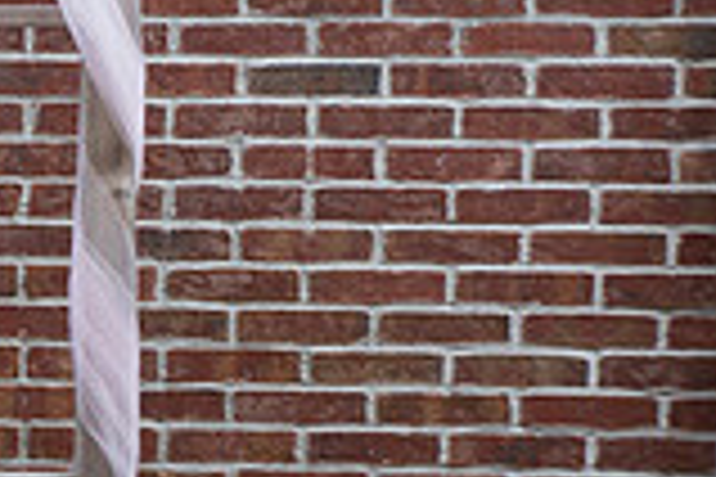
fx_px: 3600
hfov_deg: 10.5
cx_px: -657
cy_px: 343
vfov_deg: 7.6
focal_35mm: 181
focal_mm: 45
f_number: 3.5
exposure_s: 1/200
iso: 320
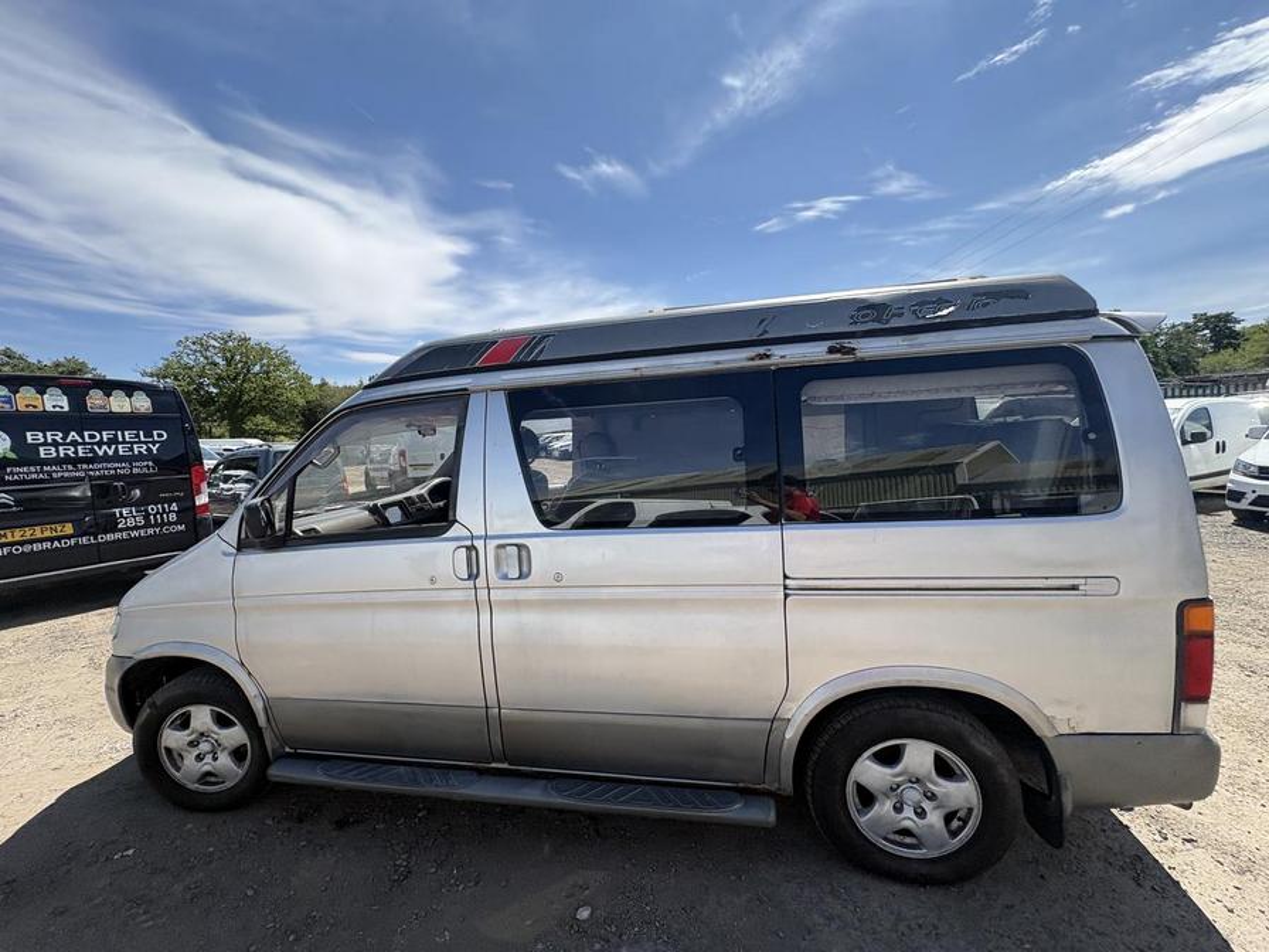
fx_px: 513
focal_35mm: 14
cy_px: 476
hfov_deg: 102.1
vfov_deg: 85.7
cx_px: 634
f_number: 2.2
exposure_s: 1/1346
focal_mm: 2.22
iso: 50
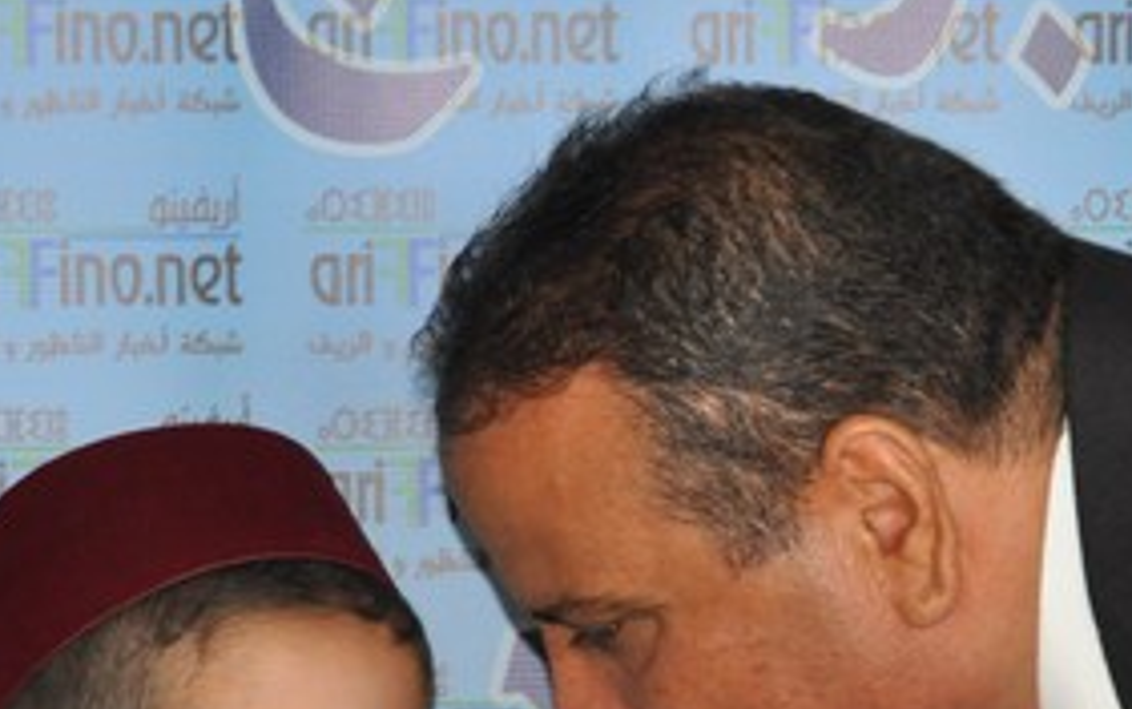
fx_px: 5901
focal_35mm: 191
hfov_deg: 10.9
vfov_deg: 6.8
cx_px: 890
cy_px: 771
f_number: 5.6
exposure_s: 1/60
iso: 800
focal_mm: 55
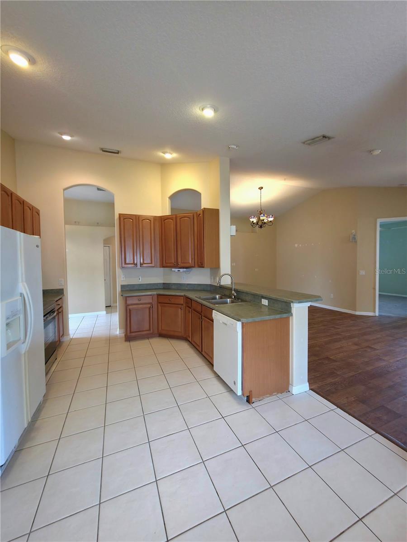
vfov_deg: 106.2
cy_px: 271
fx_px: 204
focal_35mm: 13
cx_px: 204
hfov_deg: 89.9
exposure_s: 1/40
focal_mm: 2.2
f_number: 1.9
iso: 100
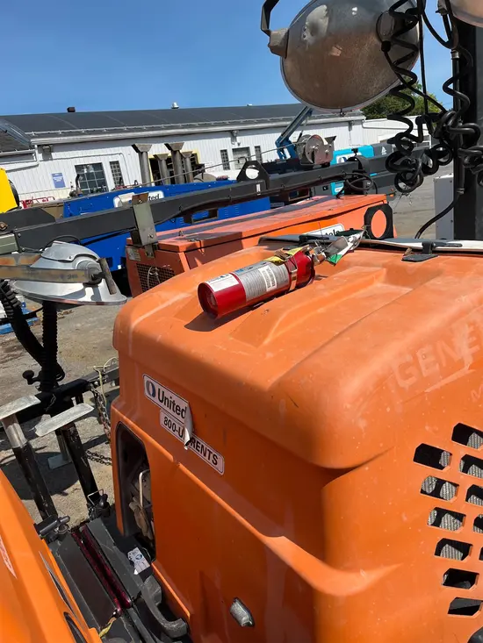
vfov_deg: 67.3
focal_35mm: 26
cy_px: 322
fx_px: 484
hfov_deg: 53.1
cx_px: 242
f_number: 1.6
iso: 50
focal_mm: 5.1
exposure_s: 1/3745
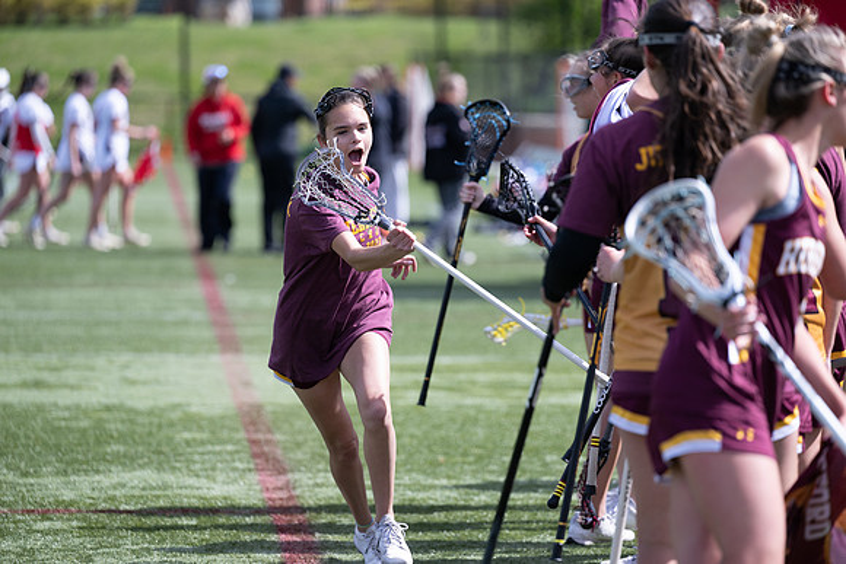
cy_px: 282
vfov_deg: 7.2
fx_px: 4466
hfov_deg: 10.8
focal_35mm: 190
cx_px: 423
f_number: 3.5
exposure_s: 1/2000
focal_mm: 190
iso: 320
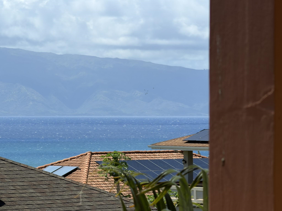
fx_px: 1629
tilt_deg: +0.5
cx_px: 141
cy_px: 106
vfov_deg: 7.4
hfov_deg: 9.9
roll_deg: +0.4
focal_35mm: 200
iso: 16
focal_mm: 16.89
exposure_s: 1/654
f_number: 2.8
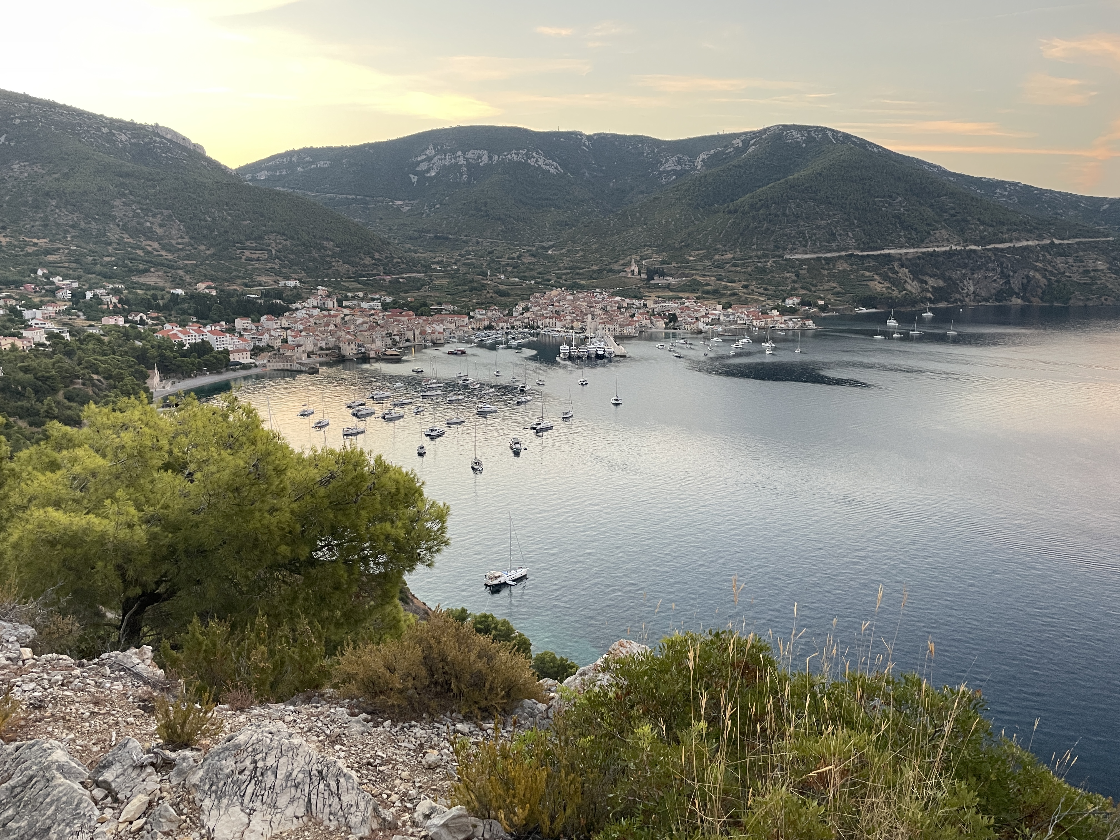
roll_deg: -0.2
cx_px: 560
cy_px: 420
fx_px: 841
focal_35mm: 26
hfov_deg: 67.3
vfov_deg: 53.1
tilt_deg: -9.4
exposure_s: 1/86
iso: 125
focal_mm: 4.2
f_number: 1.6
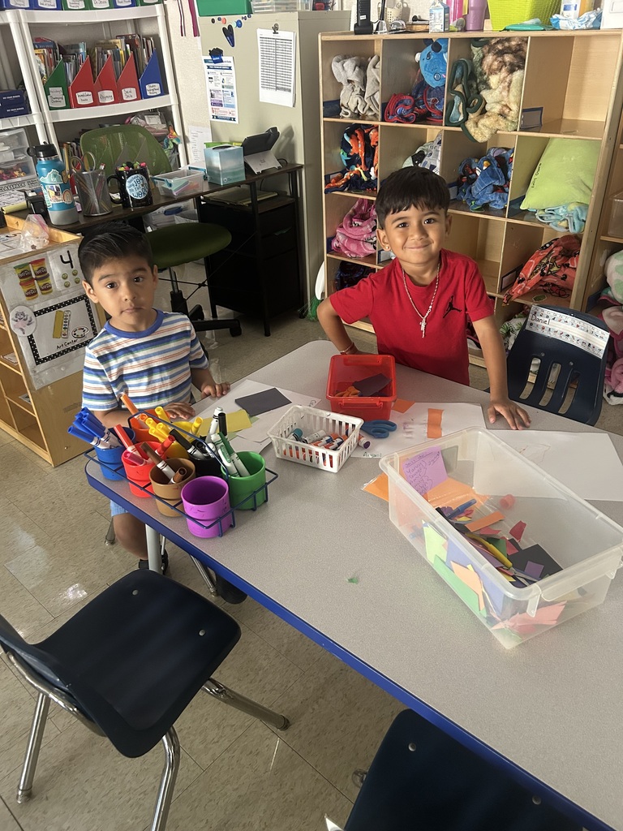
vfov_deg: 67.3
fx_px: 624
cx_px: 312
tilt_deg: -32.5
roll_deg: +2.7
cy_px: 416
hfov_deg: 53.1
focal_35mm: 26
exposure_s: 1/60
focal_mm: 5.7
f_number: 1.5
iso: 400
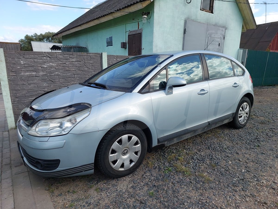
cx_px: 139
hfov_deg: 73.9
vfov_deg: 58.9
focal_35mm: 23
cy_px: 104
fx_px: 185
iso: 25
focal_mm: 5.06
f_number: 1.8
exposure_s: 1/462
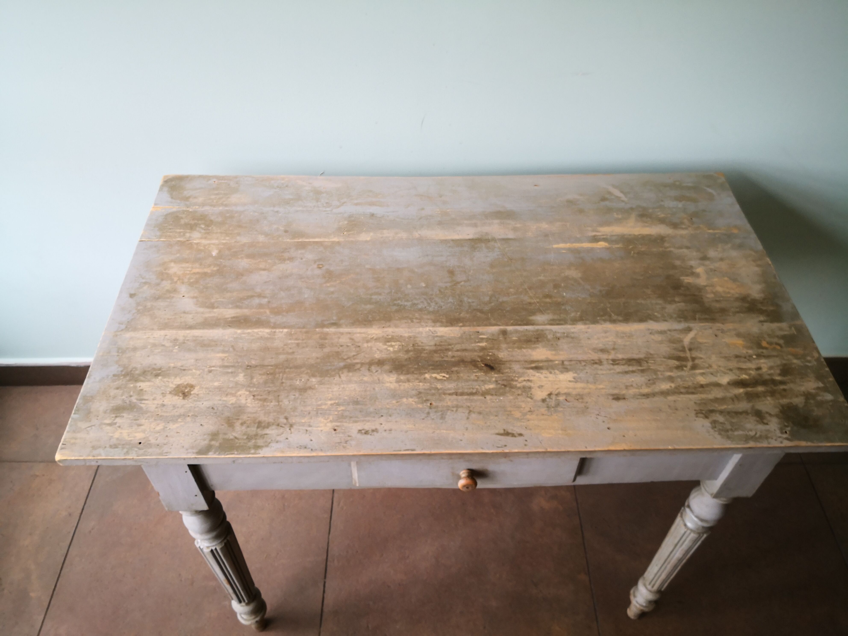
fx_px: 661
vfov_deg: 51.4
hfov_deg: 65.3
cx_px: 424
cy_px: 318
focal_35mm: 27
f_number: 1.6
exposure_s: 1/50
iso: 100
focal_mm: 3.95
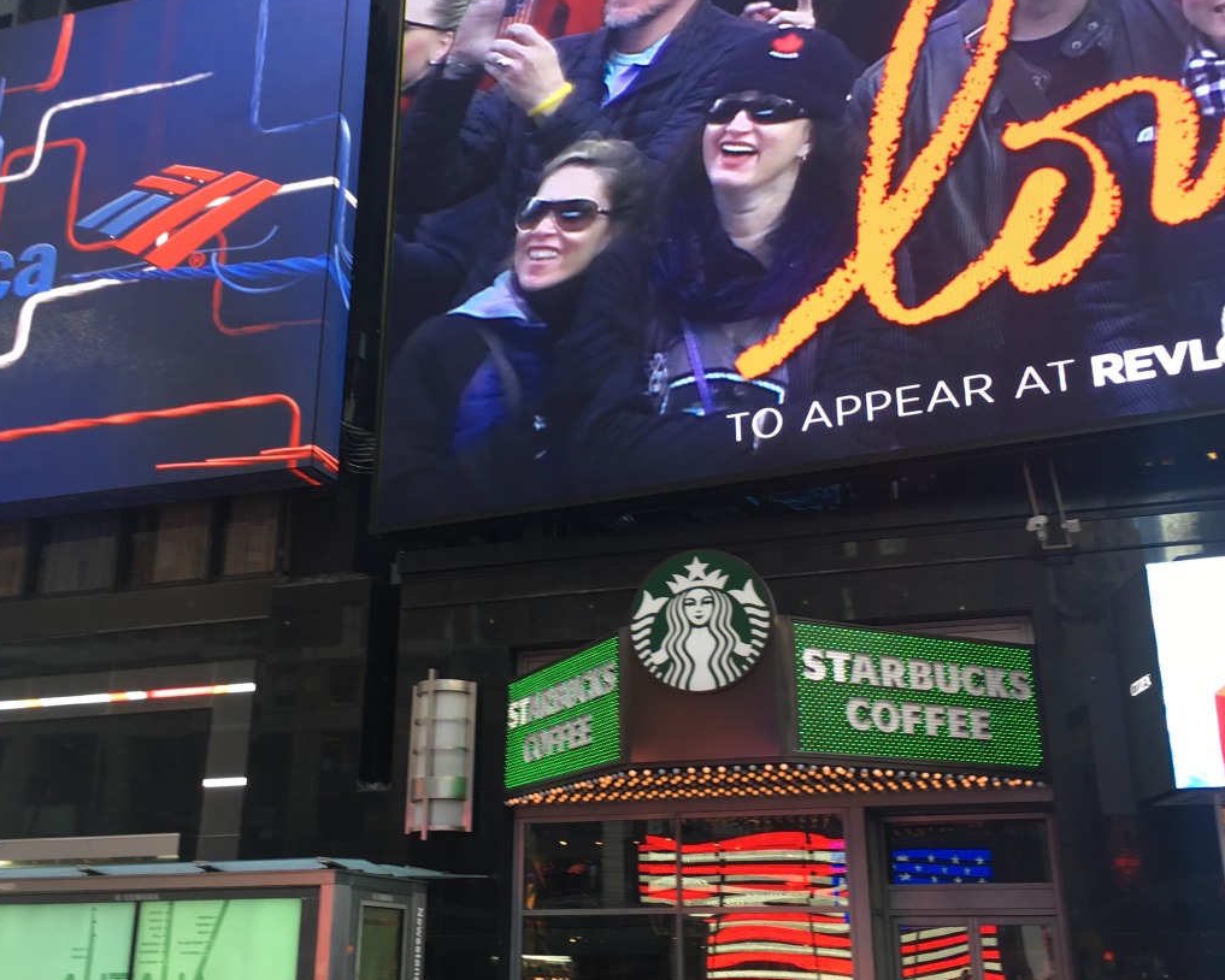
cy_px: 458
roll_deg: +1.1
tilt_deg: +19.7
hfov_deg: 47.9
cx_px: 609
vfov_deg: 39.2
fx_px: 1378
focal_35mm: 38
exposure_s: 1/60
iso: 25
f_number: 2.2
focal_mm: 4.15
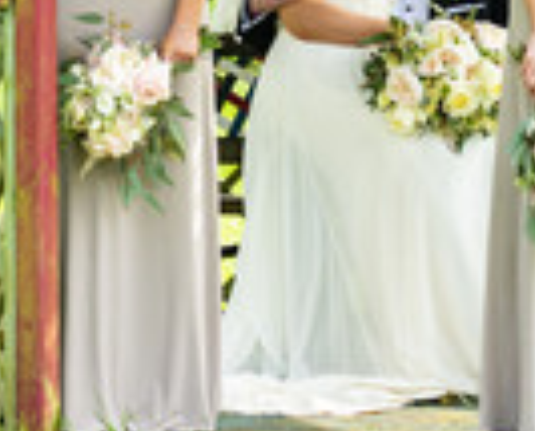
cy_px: -88
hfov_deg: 5.1
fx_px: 6030
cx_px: 233
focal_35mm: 380
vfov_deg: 4.1
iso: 250
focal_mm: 102
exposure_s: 1/1000
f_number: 2.8
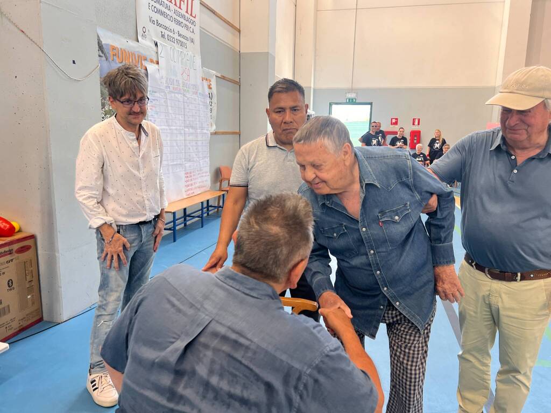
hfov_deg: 67.3
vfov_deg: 53.1
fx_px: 414
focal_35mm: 26
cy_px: 206
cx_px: 276
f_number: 1.5
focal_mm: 5.7
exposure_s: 1/100
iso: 64
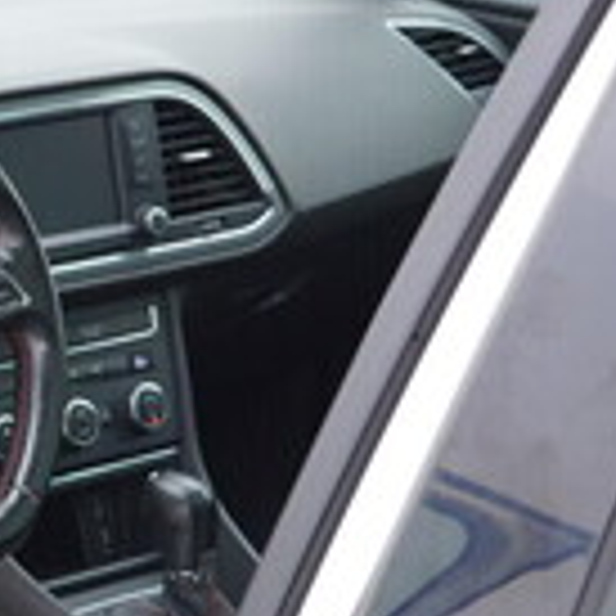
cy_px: 605
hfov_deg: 12.6
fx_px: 2476
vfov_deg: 14.0
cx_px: -571
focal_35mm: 123
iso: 160
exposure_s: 1/40
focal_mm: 24
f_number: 2.8
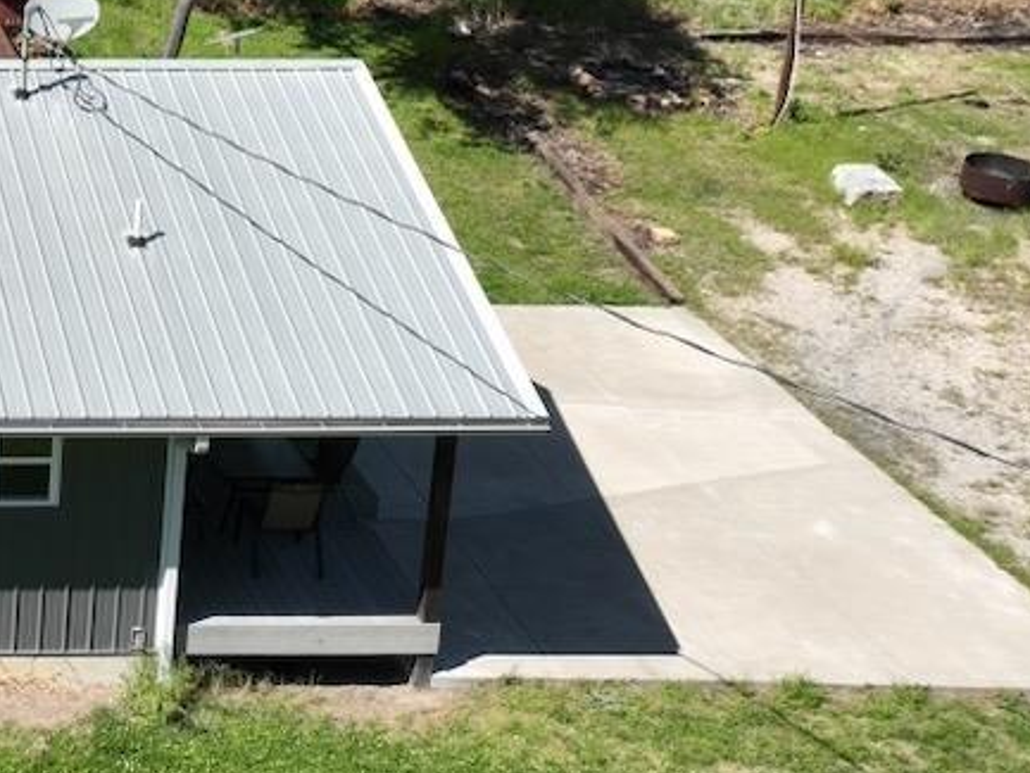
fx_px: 2113
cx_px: -404
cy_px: 26
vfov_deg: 20.2
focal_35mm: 71
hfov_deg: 23.3
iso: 100
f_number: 2.8
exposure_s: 1/1600
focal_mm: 12.29
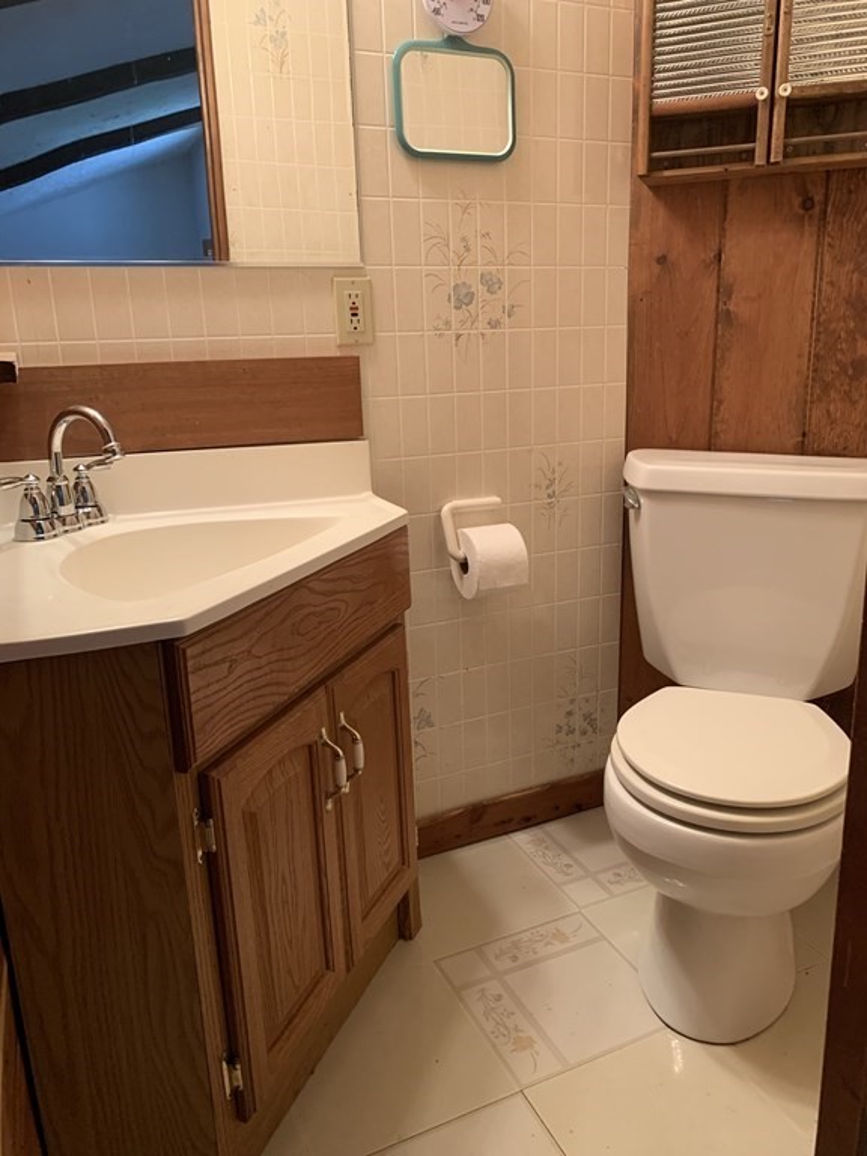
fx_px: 868
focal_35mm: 26
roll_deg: +1.9
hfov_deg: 53.1
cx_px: 434
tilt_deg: -14.7
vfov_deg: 67.3
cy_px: 578
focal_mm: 4.25
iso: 200
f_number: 1.8
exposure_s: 1/60
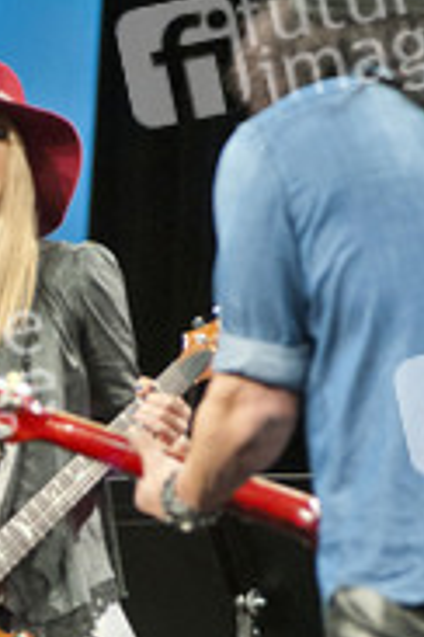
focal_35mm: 438
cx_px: -19
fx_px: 7737
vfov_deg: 4.7
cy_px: 567
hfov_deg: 3.1
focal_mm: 200
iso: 1250
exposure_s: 1/200
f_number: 2.8
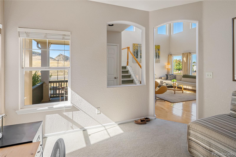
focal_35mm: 17
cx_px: 118
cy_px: 78
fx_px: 111
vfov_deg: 70.4
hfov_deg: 93.3
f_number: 8
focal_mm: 17
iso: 400
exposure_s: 1/40
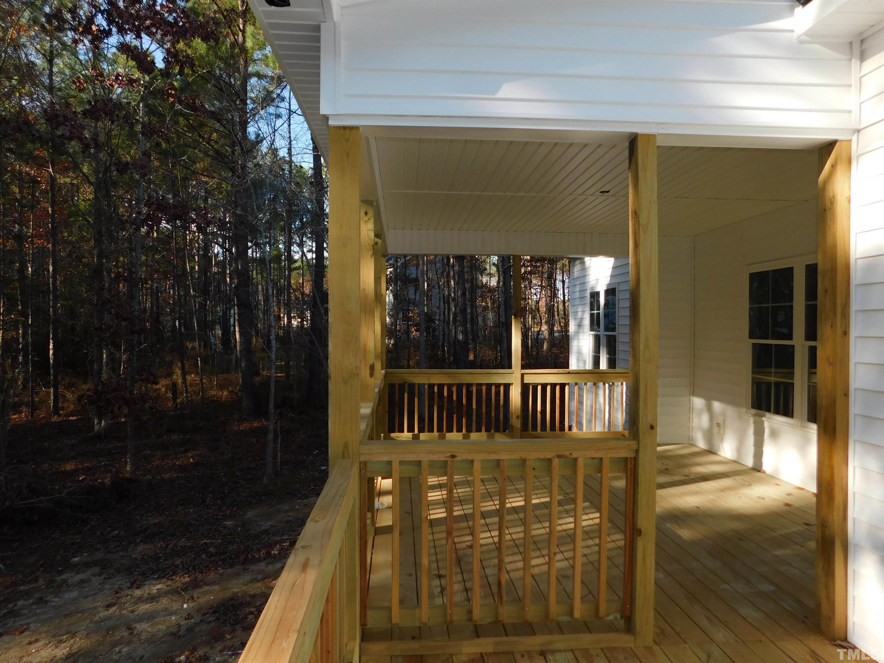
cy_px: 332
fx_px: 587
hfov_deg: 73.9
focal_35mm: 23
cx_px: 442
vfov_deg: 58.9
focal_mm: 4
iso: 125
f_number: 3
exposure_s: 1/500
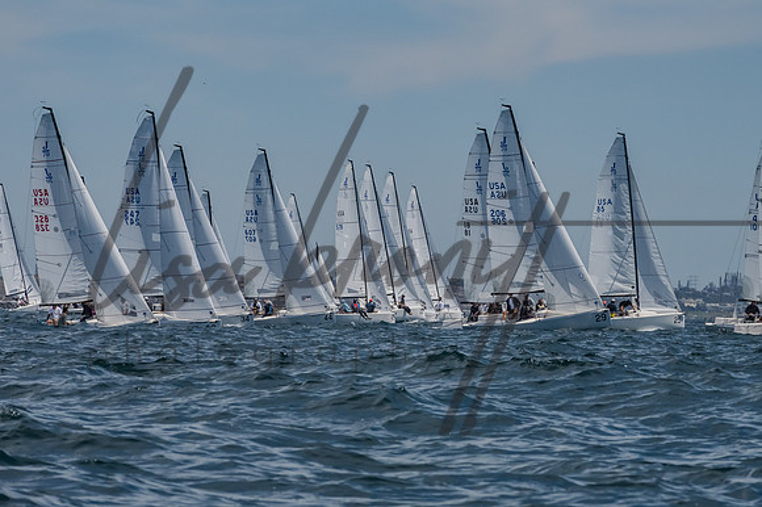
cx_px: 381
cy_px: 254
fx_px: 4908
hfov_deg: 8.9
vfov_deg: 5.9
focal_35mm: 232
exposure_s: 1/1600
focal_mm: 155
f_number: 14
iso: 640
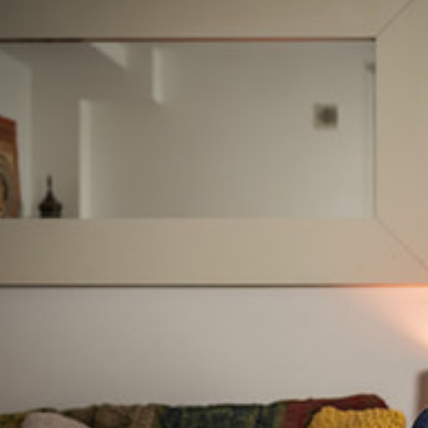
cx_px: 421
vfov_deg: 18.9
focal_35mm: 91
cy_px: 344
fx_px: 1273
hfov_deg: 18.6
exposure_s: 1/200
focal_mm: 35
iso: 125
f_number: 2
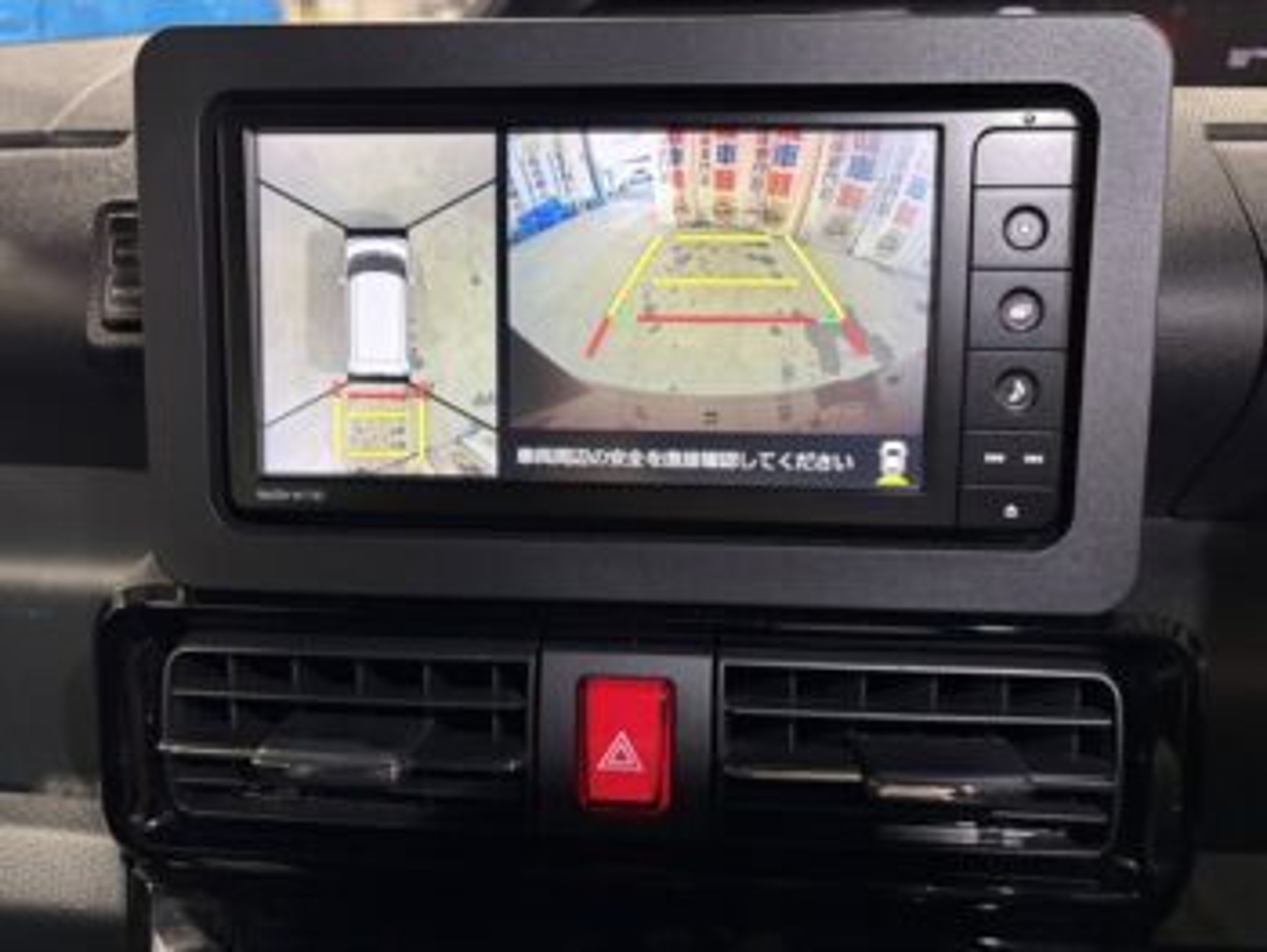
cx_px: 634
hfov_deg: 67.3
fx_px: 952
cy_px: 476
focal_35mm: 26
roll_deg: +2.1
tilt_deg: -25.6
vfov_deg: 53.1
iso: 400
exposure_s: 1/50
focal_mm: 5.96
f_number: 1.6
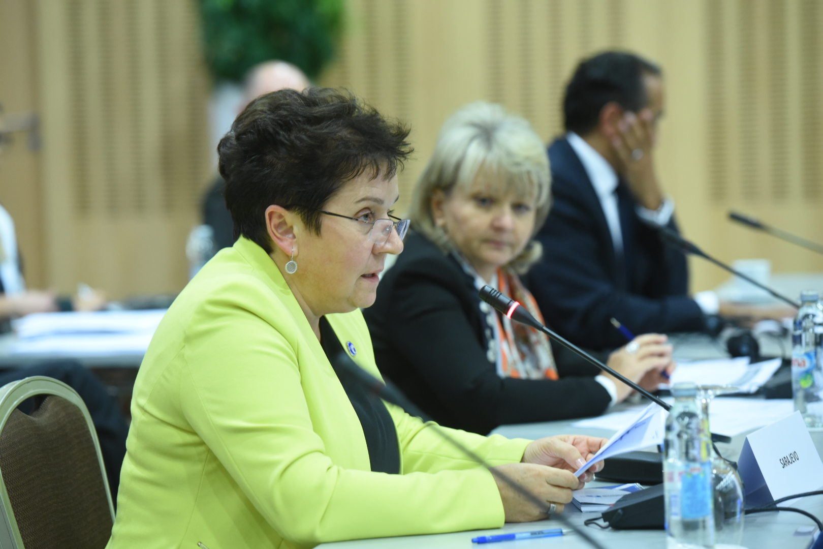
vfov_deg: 9.8
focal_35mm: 140
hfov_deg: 14.7
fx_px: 3200
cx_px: 412
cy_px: 274
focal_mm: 140
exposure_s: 1/50
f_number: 4
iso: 2500
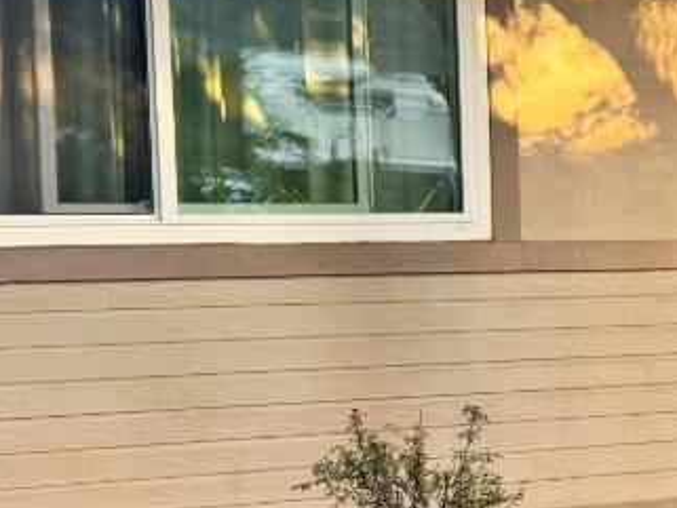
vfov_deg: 13.1
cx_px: 1023
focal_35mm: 112
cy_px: 448
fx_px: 2191
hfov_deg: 16.1
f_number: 1.78
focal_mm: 6.76
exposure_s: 1/121
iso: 100
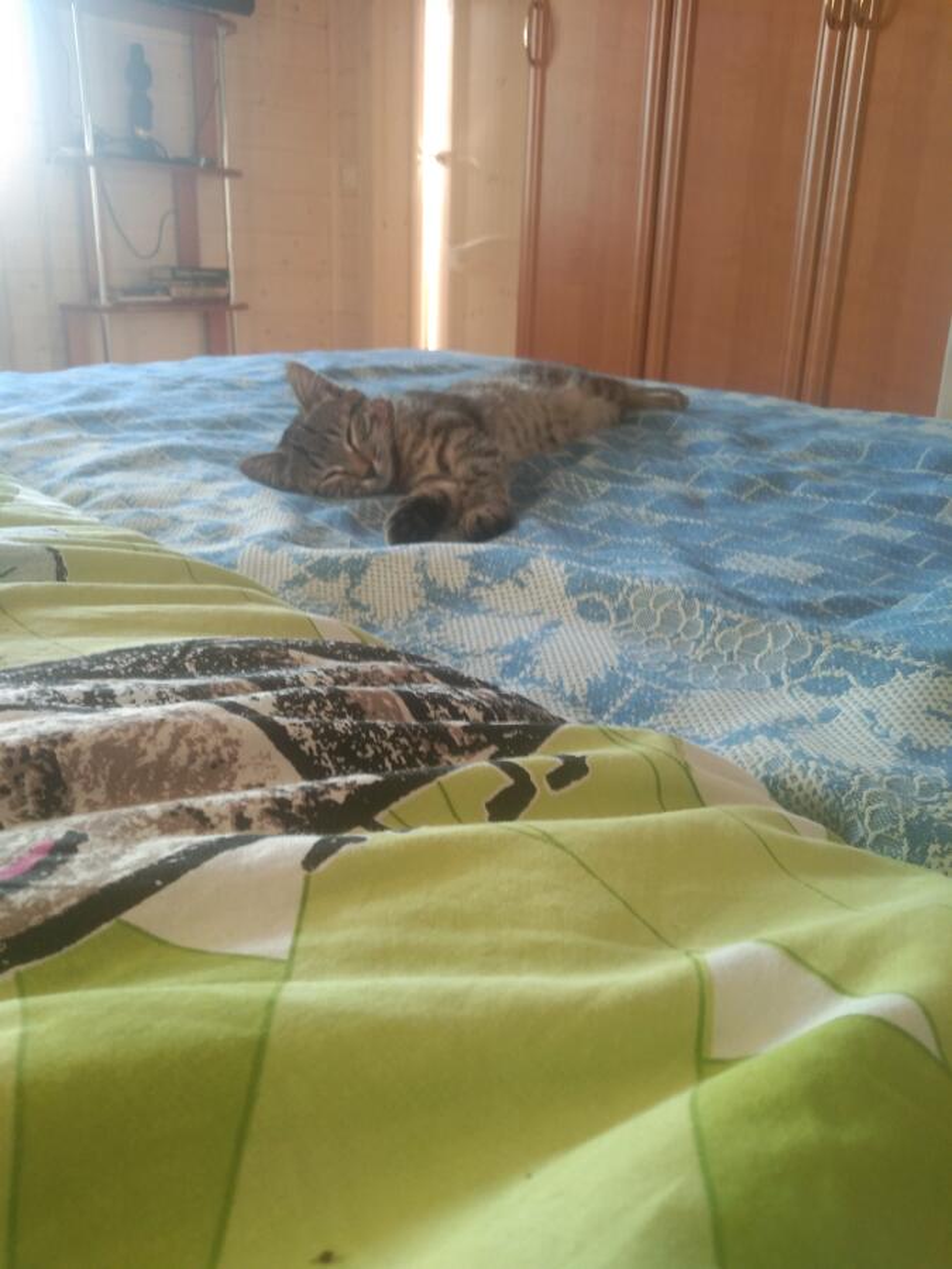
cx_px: 476
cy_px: 634
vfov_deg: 60.0
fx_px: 1100
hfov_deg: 46.8
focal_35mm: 30
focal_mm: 3.65
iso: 216
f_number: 2.2
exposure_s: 1/33
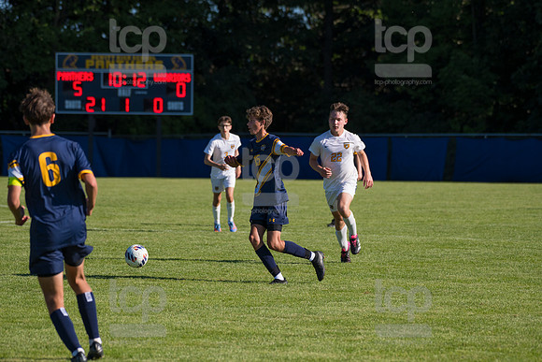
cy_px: 181
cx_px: 271
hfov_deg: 9.4
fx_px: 3313
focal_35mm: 220
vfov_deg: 6.2
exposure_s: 1/2000
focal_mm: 220
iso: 320
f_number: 5.6
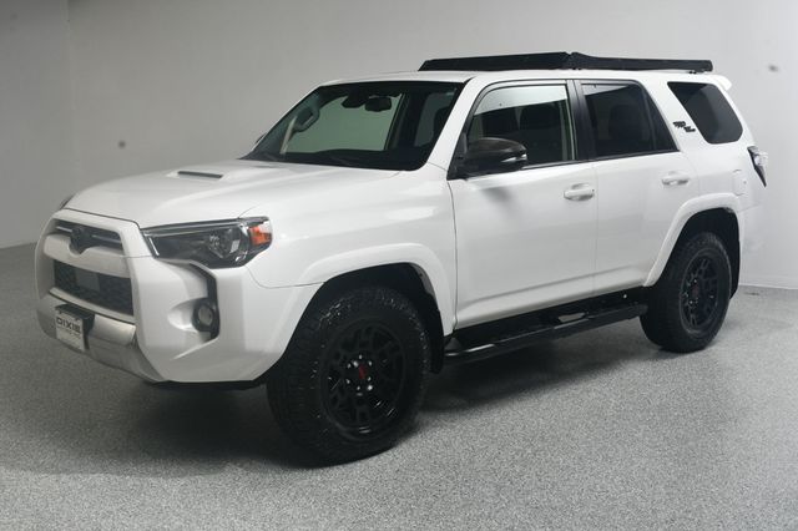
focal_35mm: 39
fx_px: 864
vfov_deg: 34.2
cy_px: 266
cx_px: 399
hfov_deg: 49.6
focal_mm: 26
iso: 100
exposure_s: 1/160
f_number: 14
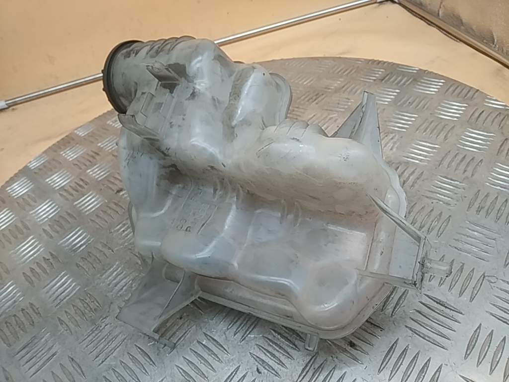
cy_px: 191
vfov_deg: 53.1
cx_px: 254
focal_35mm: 26
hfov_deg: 67.3
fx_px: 382
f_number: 2.2
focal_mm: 3.82
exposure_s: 1/100
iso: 129
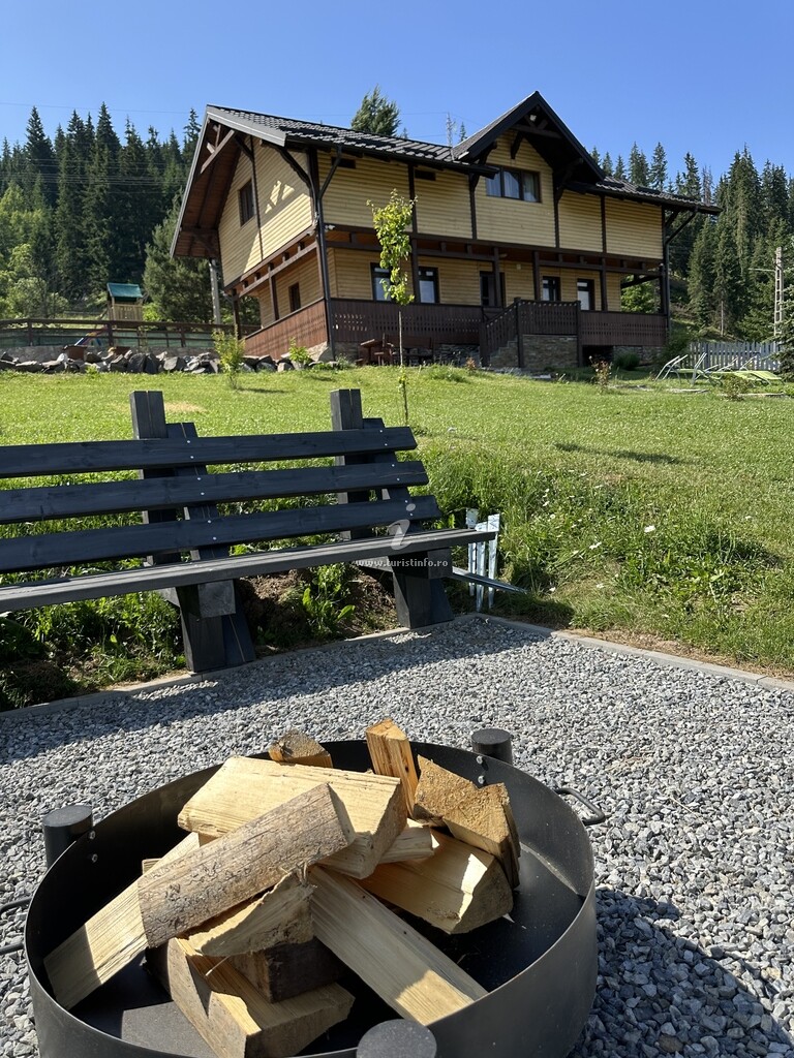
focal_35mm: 24
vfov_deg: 71.6
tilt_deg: -4.9
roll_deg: +3.4
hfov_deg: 56.8
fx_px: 734
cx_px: 397
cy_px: 529
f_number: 1.78
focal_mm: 6.86
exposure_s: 1/2967
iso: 80
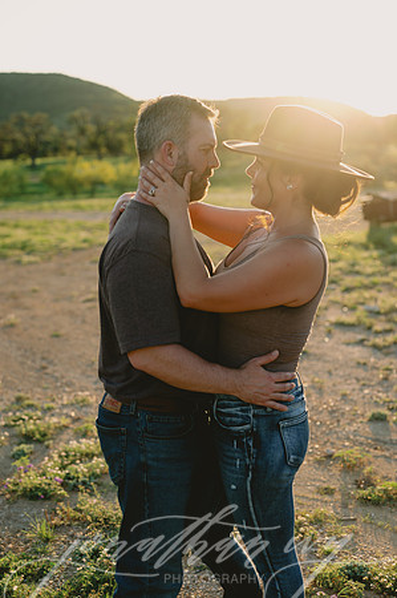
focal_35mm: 50
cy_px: 299
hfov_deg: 26.9
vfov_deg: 39.6
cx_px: 198
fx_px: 829
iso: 80
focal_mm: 50
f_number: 2.8
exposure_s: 1/1000
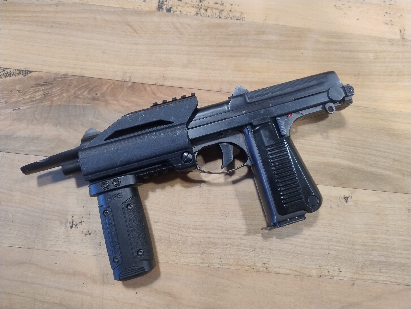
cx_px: 206
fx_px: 285
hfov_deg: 71.5
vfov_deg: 56.9
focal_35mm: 24
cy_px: 154
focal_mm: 5.56
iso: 1541
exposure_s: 1/33.3
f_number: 1.8
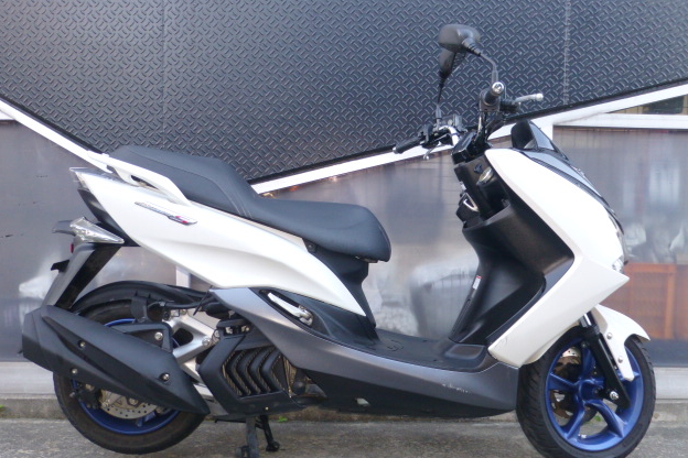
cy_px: 254
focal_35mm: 32
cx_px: 351
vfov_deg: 41.1
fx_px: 612
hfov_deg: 58.7
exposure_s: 1/60
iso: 200
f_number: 3.6
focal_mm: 5.4
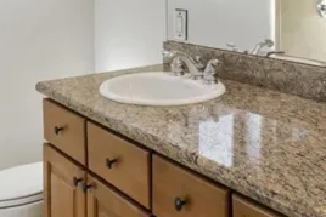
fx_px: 453
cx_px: 258
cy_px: -23
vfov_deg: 25.1
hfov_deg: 38.2
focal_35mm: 50
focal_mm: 16
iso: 500
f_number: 8
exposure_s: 1/25
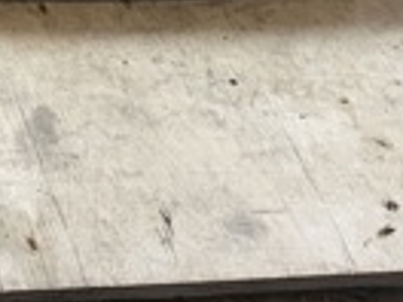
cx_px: -281
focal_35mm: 126
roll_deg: -0.5
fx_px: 1467
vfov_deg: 10.4
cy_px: -377
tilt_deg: -24.3
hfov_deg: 14.2
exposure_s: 1/50
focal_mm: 4.25
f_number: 1.8
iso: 64
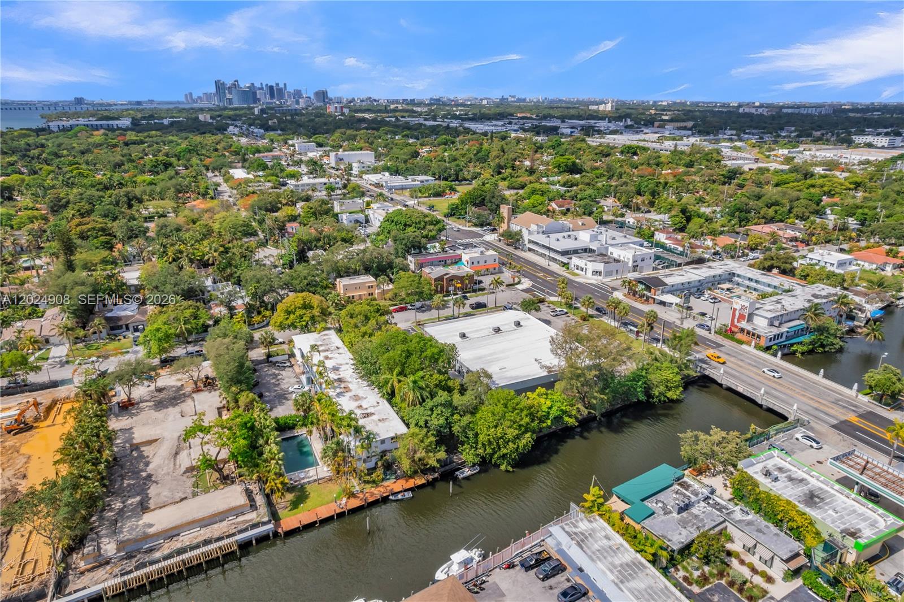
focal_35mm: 22
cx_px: 452
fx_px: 552
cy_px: 301
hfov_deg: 78.6
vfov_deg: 57.2
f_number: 2.8
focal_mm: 8.38
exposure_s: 1/3000
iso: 110
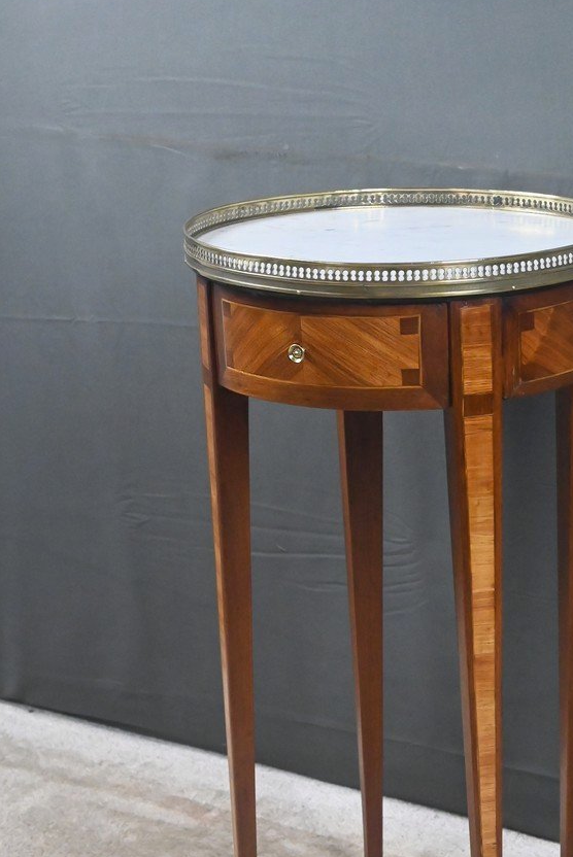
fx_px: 1406
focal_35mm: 59
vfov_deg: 33.5
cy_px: 602
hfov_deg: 22.9
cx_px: 411
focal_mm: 41
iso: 5000
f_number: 5.6
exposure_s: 1/125
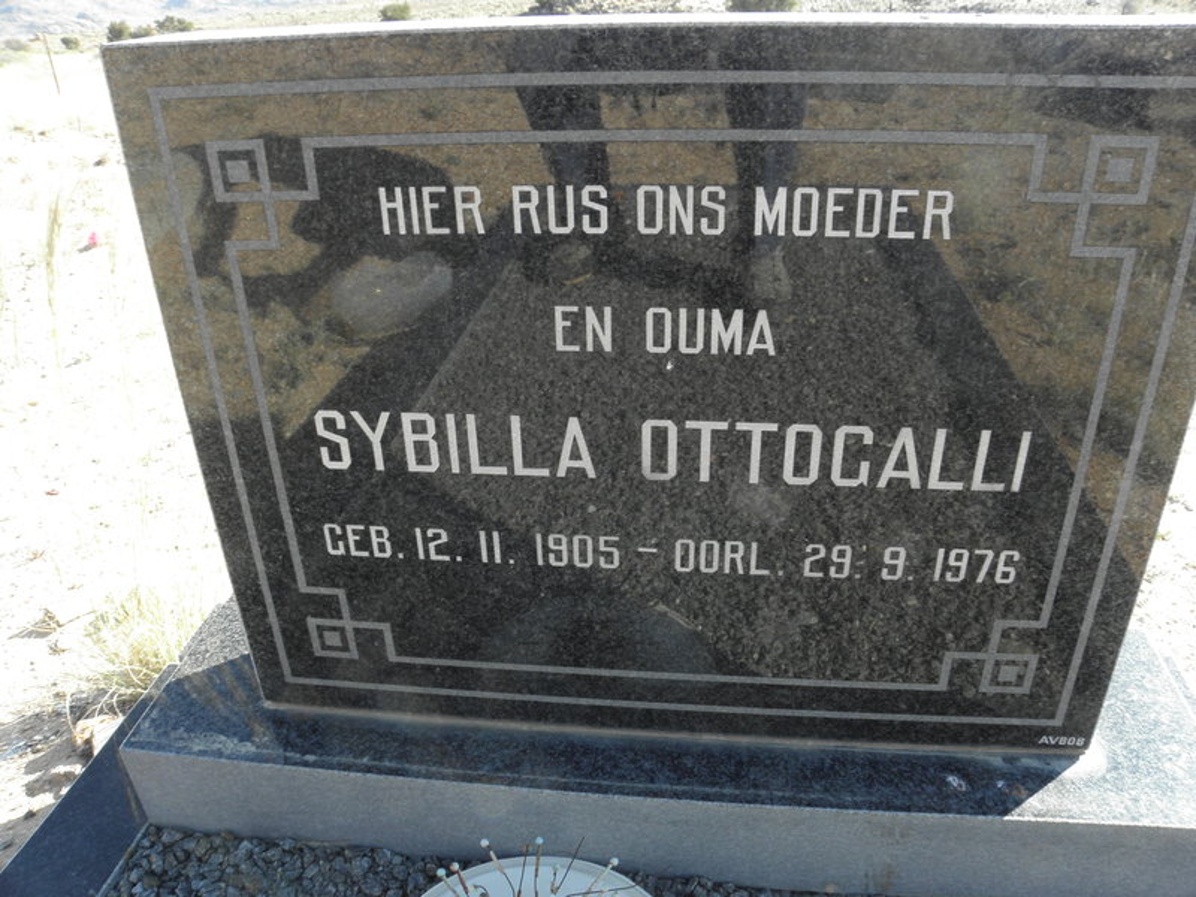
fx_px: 898
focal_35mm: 26
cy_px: 448
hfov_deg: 67.3
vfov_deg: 53.1
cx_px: 598
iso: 64
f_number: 5.6
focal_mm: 4.6
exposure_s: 1/50
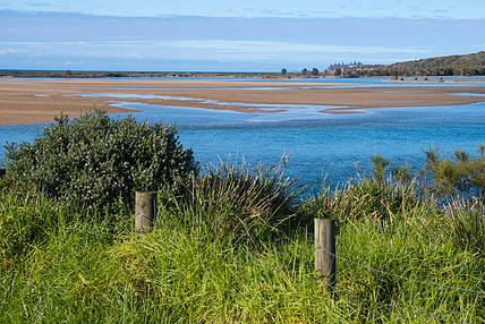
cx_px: 318
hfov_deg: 30.7
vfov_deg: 21.0
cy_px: 155
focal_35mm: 65
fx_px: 876
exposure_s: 1/60
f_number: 8
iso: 64
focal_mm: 48
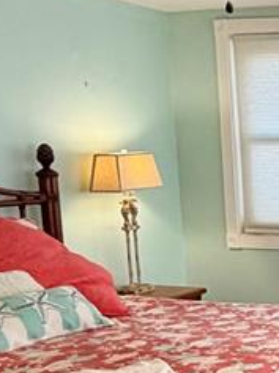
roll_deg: +0.0
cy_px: 301
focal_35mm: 71
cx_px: 511
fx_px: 765
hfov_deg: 16.9
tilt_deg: -8.9
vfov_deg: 26.9
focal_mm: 2.22
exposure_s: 1/120
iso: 160
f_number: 2.2
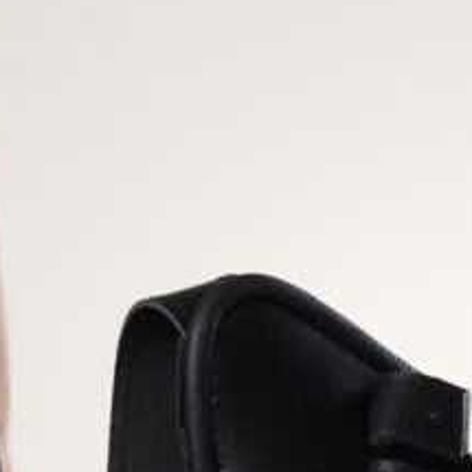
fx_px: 5122
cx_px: -9
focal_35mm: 332
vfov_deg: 5.2
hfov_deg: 5.3
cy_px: 637
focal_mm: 70
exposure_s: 1/125
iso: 100
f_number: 10
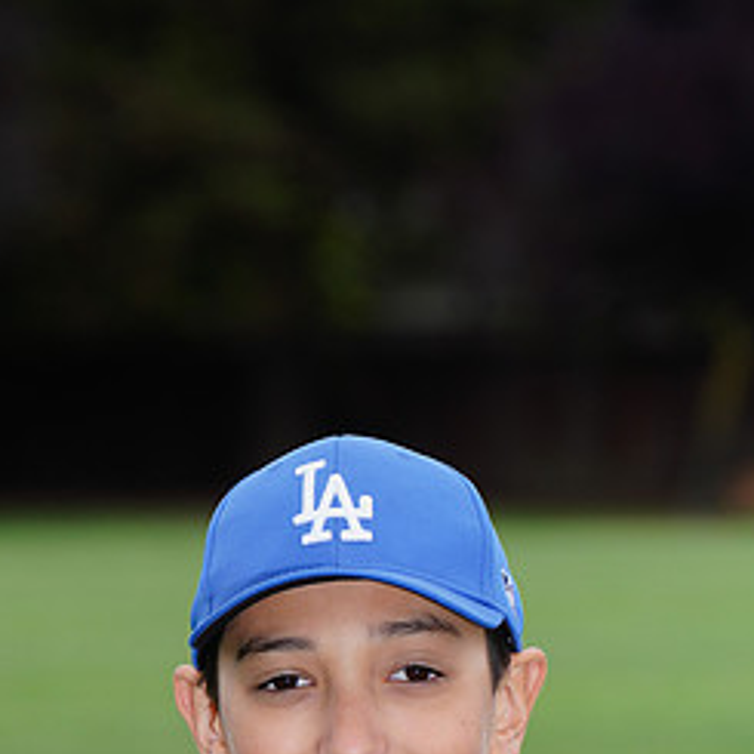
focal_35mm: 403
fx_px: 9931
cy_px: 889
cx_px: 362
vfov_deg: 4.3
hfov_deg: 4.3
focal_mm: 200
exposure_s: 1/200
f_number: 8
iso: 200
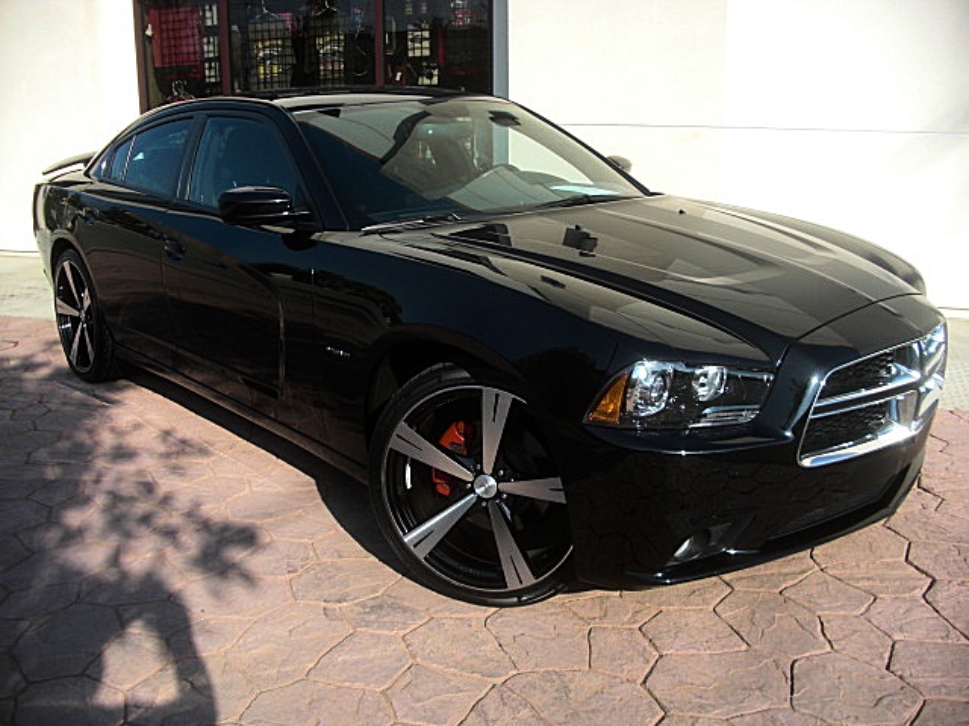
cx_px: 484
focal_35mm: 36
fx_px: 1008
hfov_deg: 51.4
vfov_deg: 39.7
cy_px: 363
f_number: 2.8
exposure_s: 1/500
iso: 50
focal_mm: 6.3
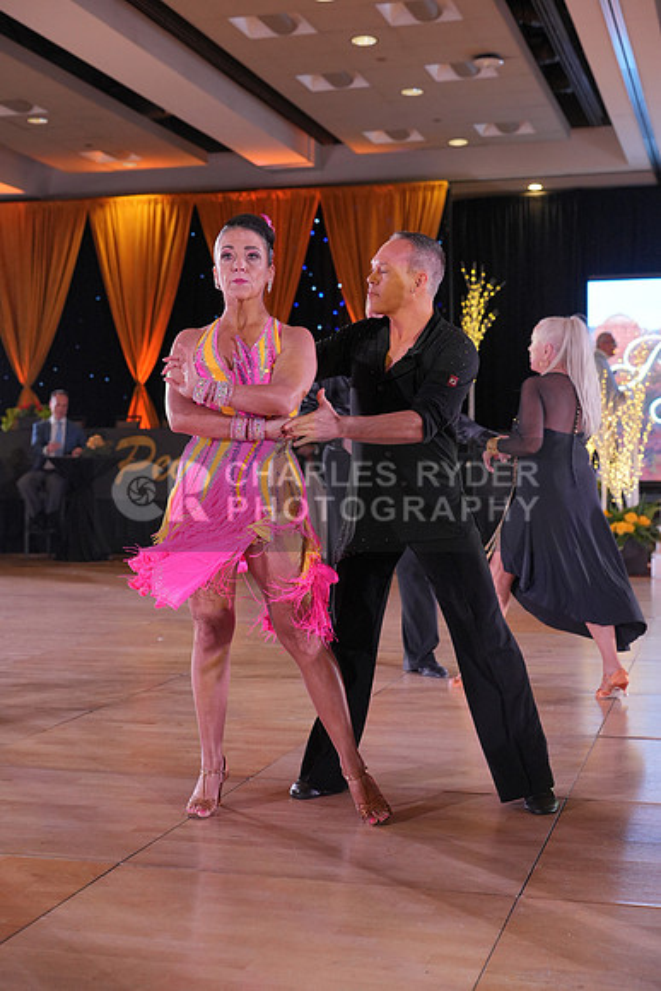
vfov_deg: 39.6
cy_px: 496
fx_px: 1376
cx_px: 330
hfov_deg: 27.0
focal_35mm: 50
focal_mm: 50
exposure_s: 1/400
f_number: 4
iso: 2000
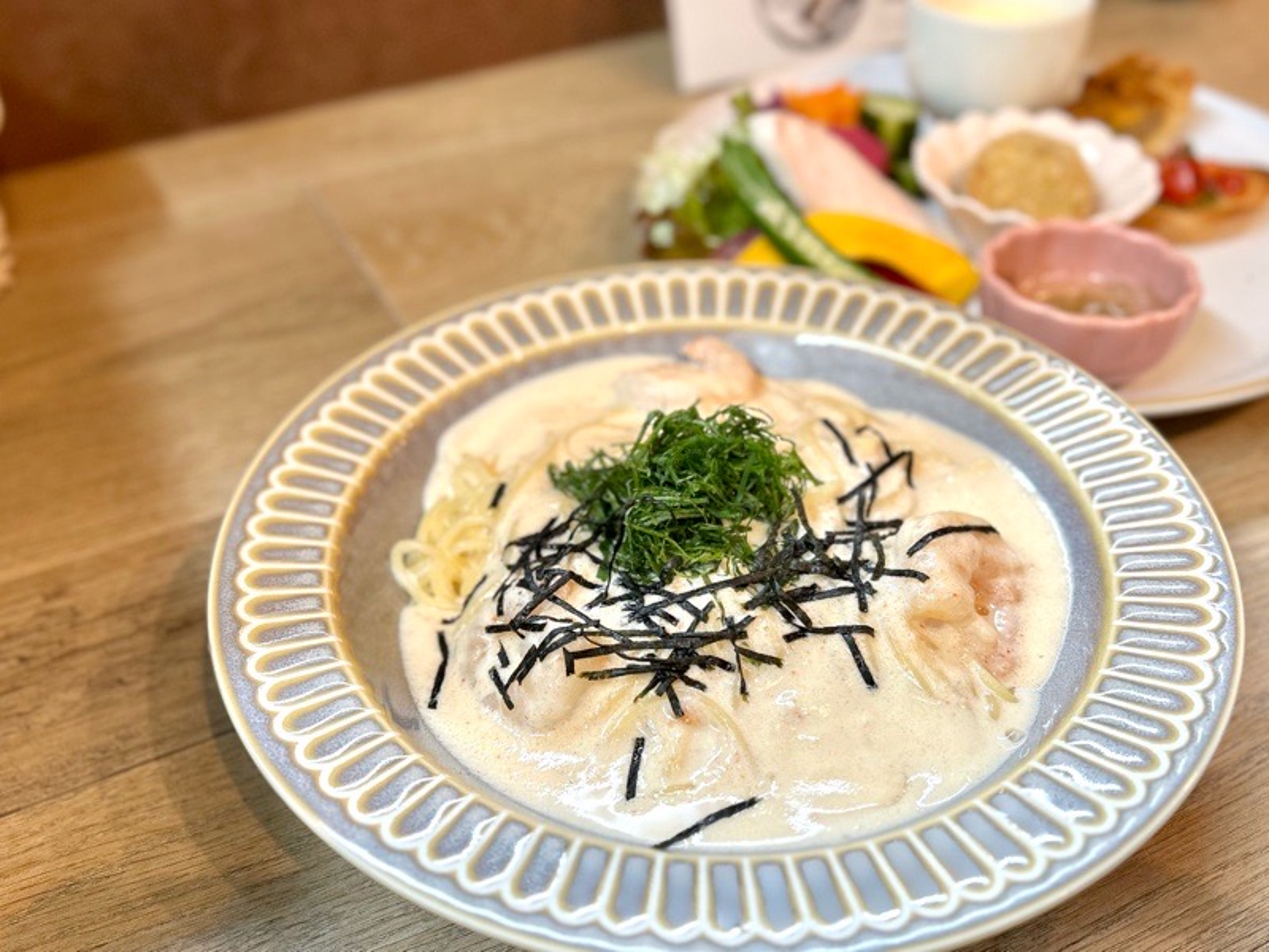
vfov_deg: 53.1
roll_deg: +2.3
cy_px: 476
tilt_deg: -41.2
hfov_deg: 67.3
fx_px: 953
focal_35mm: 26
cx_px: 634
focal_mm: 5.7
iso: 64
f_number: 1.5
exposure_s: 1/120
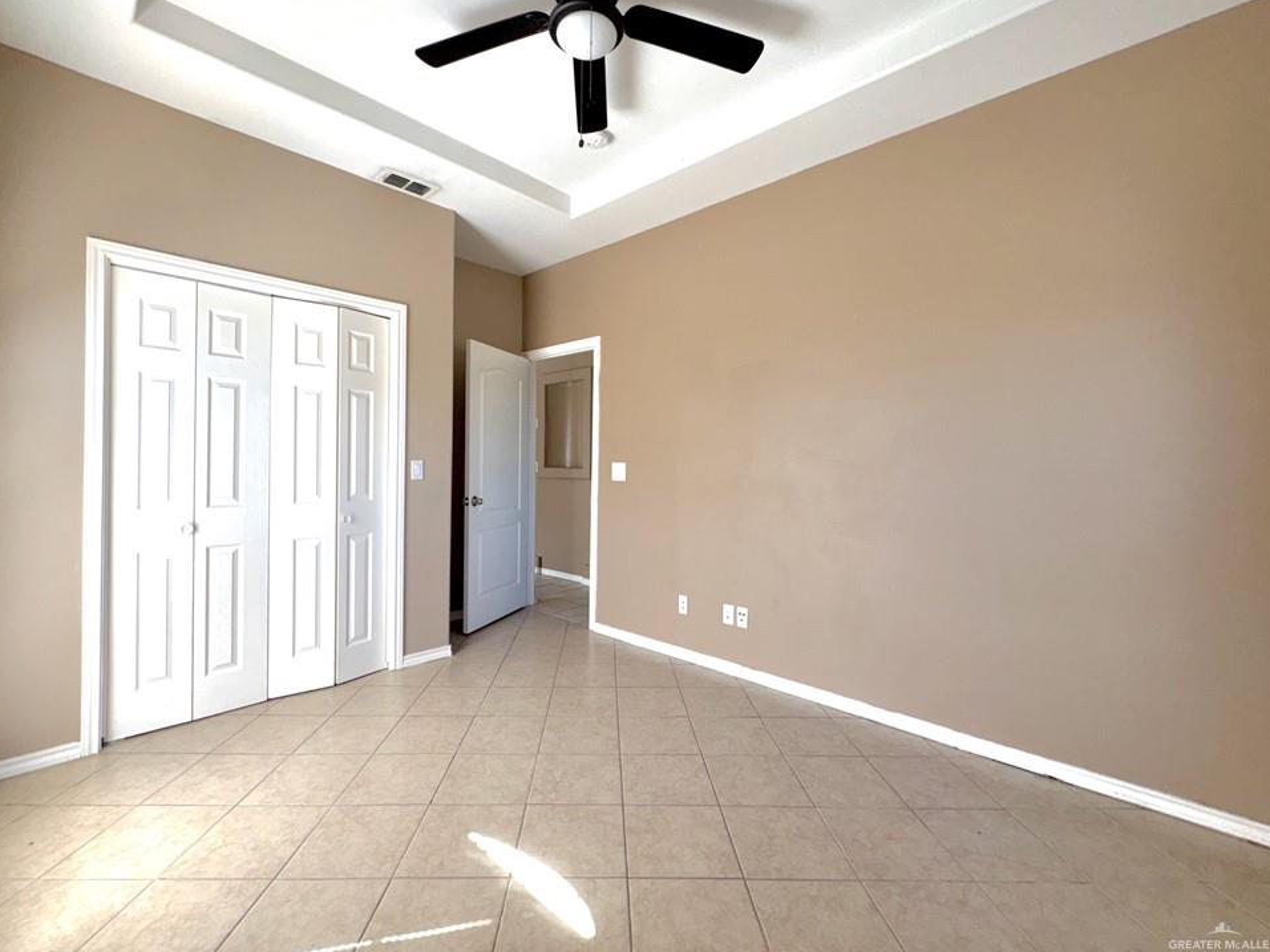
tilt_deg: +1.2
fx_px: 550
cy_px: 463
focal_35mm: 15
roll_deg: -0.7
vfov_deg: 81.7
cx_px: 610
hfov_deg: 98.1
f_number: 2.2
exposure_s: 1/122
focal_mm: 2.22
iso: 64
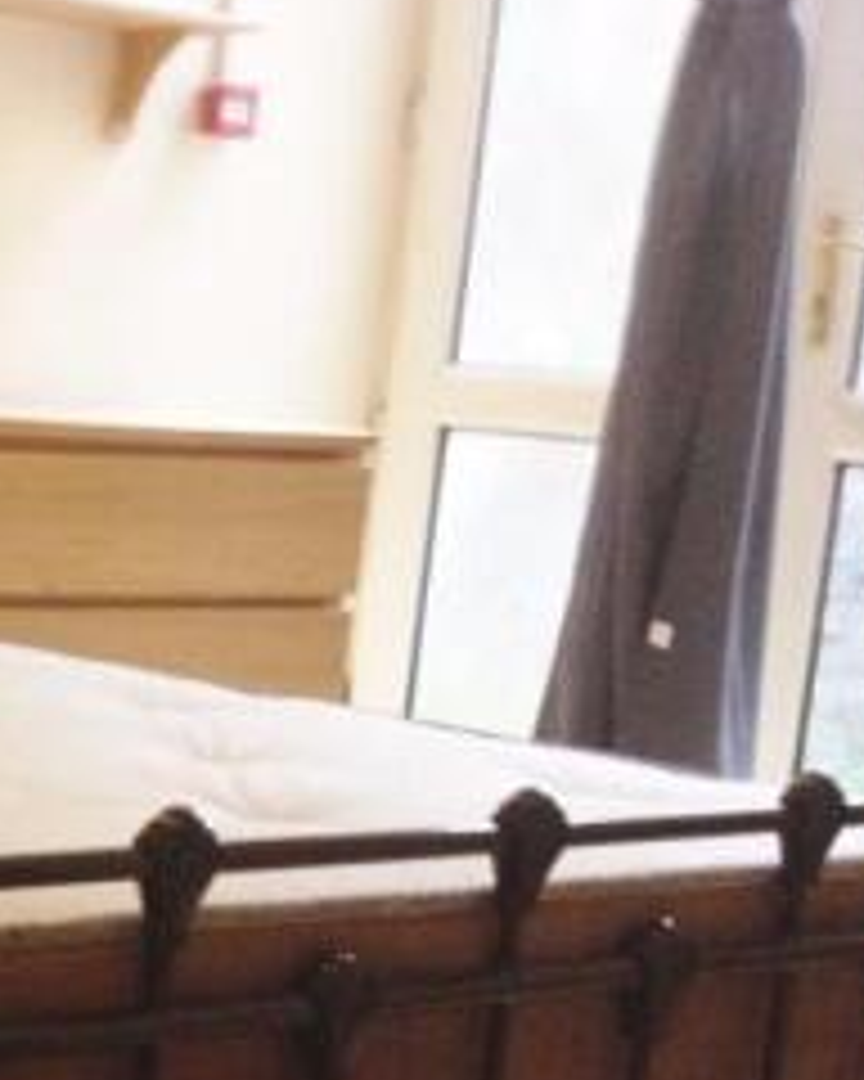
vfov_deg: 22.9
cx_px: -421
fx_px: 2653
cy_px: 695
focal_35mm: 83
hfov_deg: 16.8
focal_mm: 4.28
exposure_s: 1/20
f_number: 2.4
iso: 250
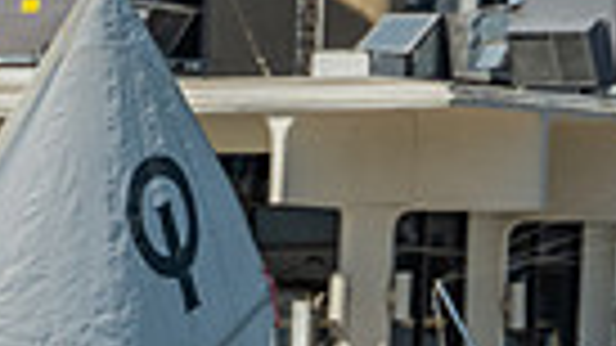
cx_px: 503
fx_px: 22847
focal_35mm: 1399
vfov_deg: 0.9
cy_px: 990
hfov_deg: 1.5
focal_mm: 200
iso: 250
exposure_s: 1/500
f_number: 10
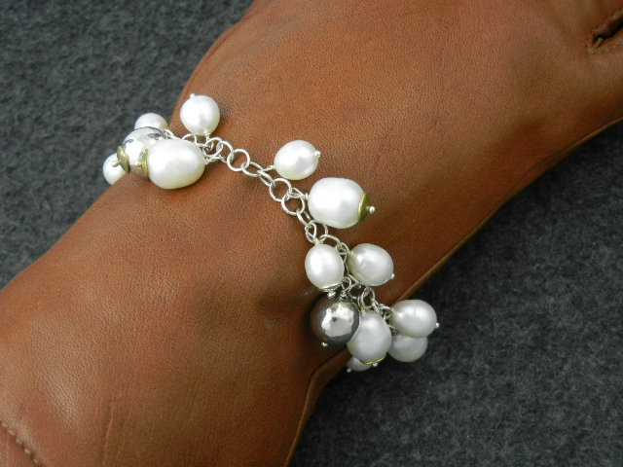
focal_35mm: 68
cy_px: 234
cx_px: 312
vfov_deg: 21.6
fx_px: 1224
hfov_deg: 28.6
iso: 200
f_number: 4.1
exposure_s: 1/7.5
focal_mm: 12.2
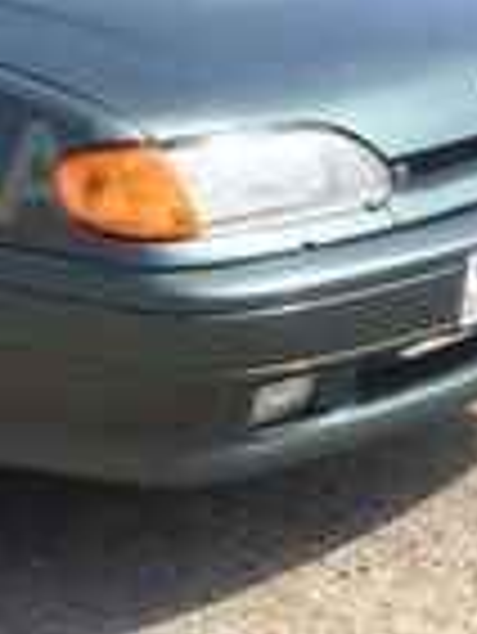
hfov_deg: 13.9
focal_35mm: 102
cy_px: 171
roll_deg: +1.0
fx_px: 1871
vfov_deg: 19.1
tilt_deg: -15.8
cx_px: -176
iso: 32
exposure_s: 1/1172
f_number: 2.2
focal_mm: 4.15
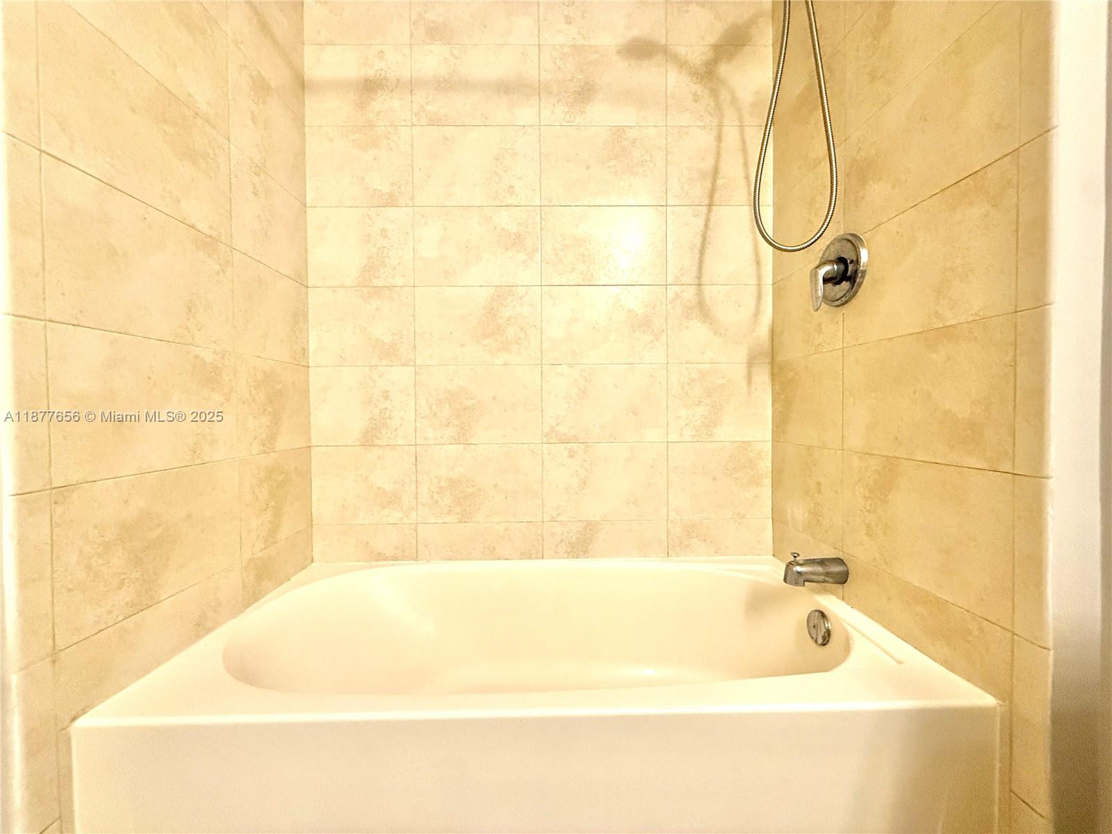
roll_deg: +0.2
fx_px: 450
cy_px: 417
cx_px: 556
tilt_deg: -1.7
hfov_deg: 102.1
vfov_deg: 85.7
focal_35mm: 14
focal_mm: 2.22
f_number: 2.2
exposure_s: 1/120
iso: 320
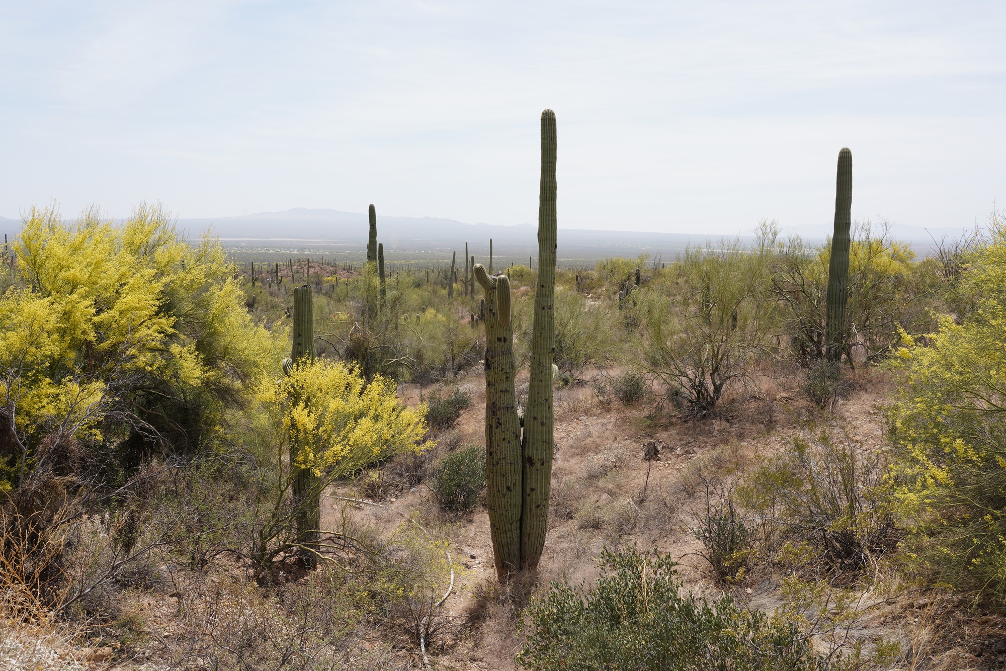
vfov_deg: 41.1
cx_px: 503
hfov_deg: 58.7
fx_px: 894
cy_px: 336
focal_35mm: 32
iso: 100
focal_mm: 32
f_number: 13
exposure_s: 1/100
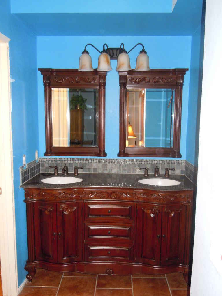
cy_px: 148
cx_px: 111
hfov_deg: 46.8
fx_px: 257
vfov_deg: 60.0
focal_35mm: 30
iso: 500
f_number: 3.5
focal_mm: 5.4
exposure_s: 1/30
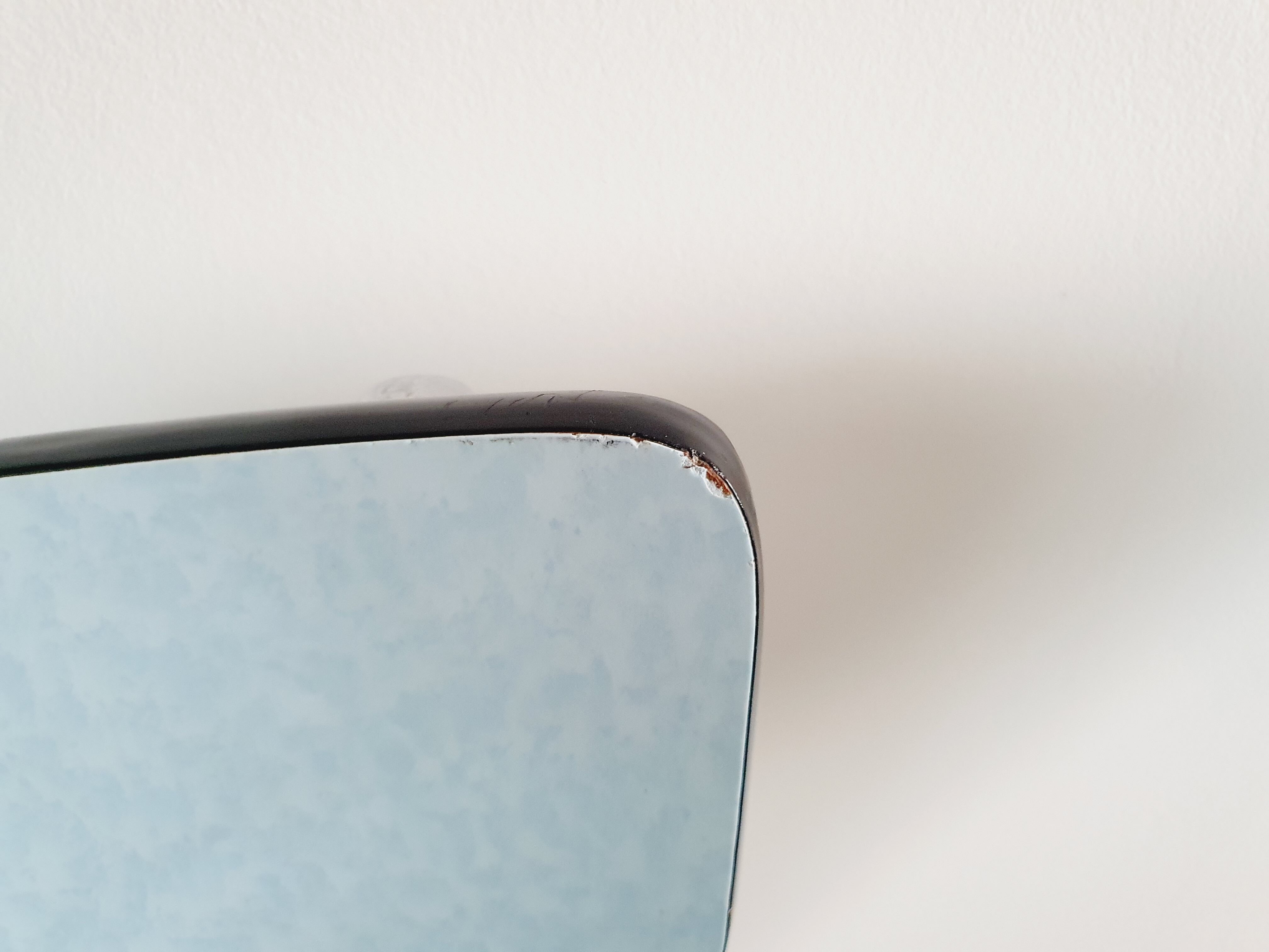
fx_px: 953
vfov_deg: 53.1
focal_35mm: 26
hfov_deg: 67.3
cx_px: 634
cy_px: 476
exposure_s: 1/50
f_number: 1.5
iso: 640
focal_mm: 4.32
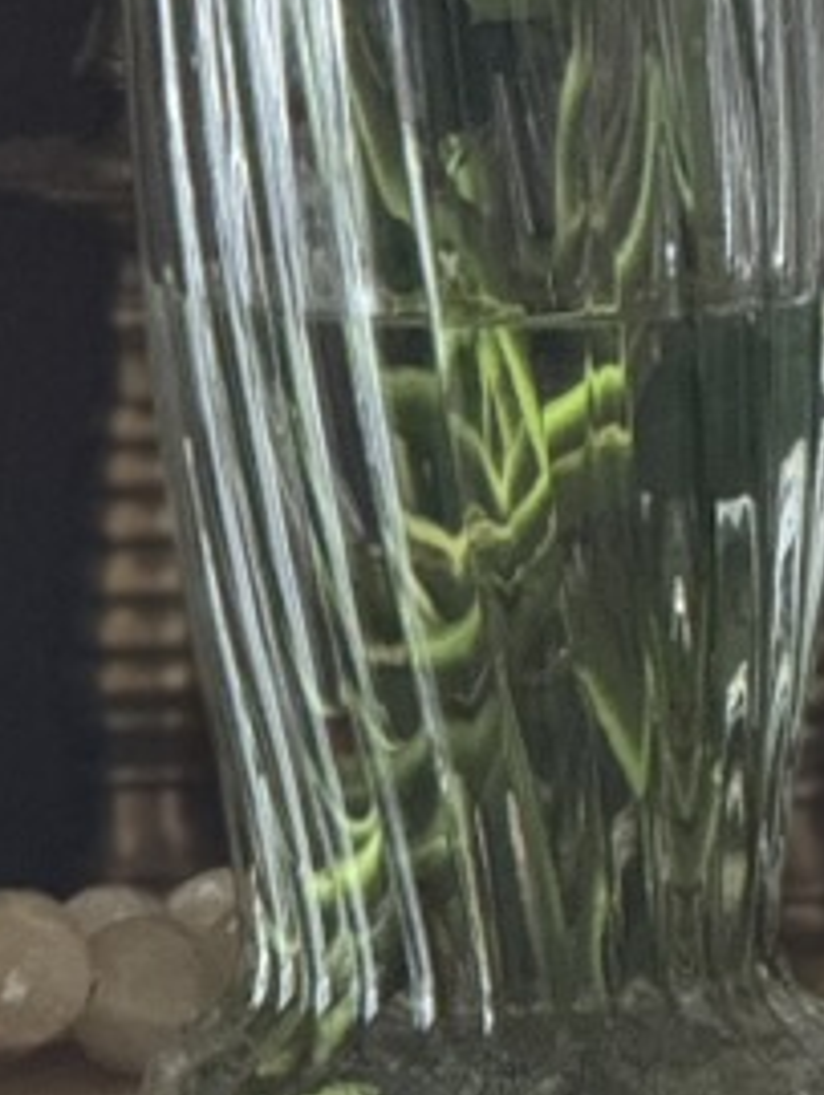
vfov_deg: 4.3
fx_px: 14418
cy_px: -105
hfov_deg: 3.3
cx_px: 1059
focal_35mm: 455
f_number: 2.8
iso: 1000
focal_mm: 15.66
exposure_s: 1/40
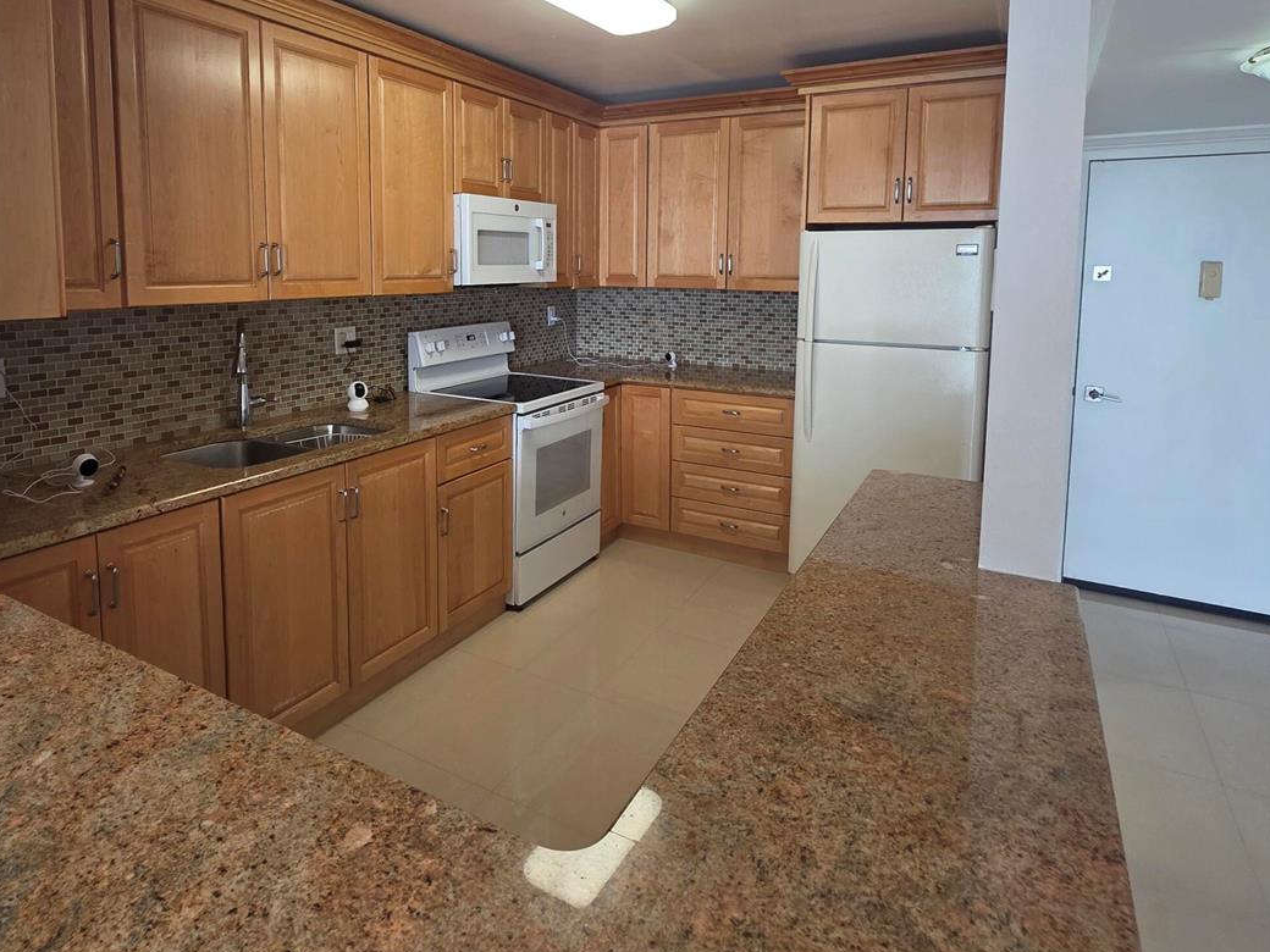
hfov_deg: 81.2
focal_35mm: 20
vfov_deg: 64.7
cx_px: 541
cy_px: 342
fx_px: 734
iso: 160
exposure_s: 1/120
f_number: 1.9
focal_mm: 2.2
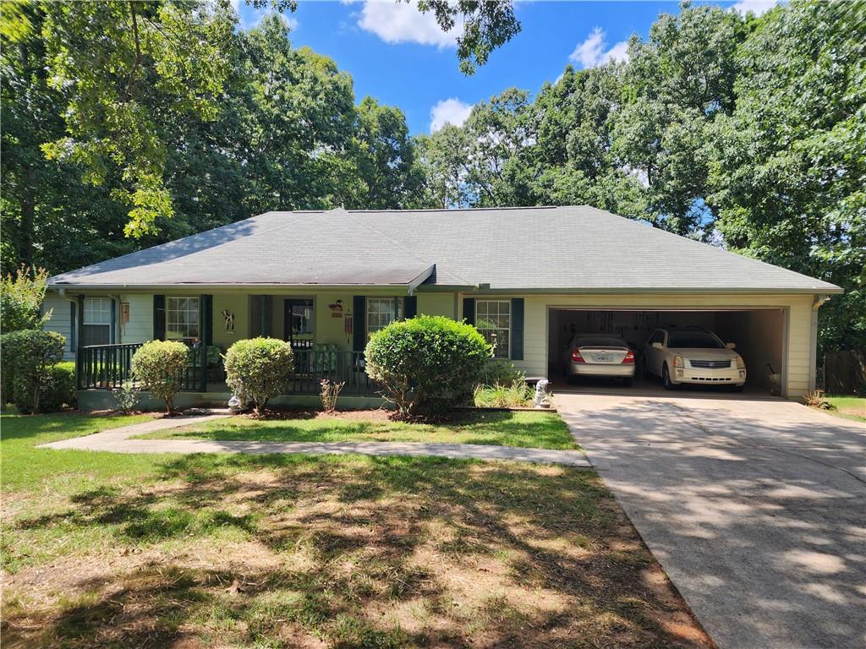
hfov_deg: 73.9
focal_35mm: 23
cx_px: 433
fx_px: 575
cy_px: 324
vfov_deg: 58.9
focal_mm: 6.4
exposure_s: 1/462
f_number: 1.8
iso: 12
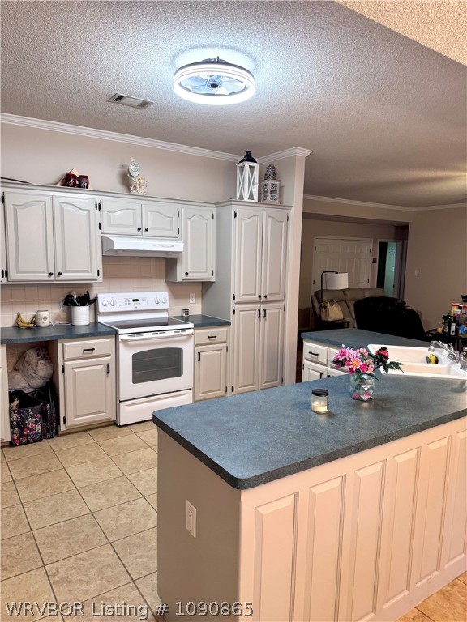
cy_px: 311
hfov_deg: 56.8
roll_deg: -0.5
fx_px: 432
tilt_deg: -7.4
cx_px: 234
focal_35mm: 24
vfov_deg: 71.6
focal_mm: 6.76
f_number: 1.78
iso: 250
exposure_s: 1/60
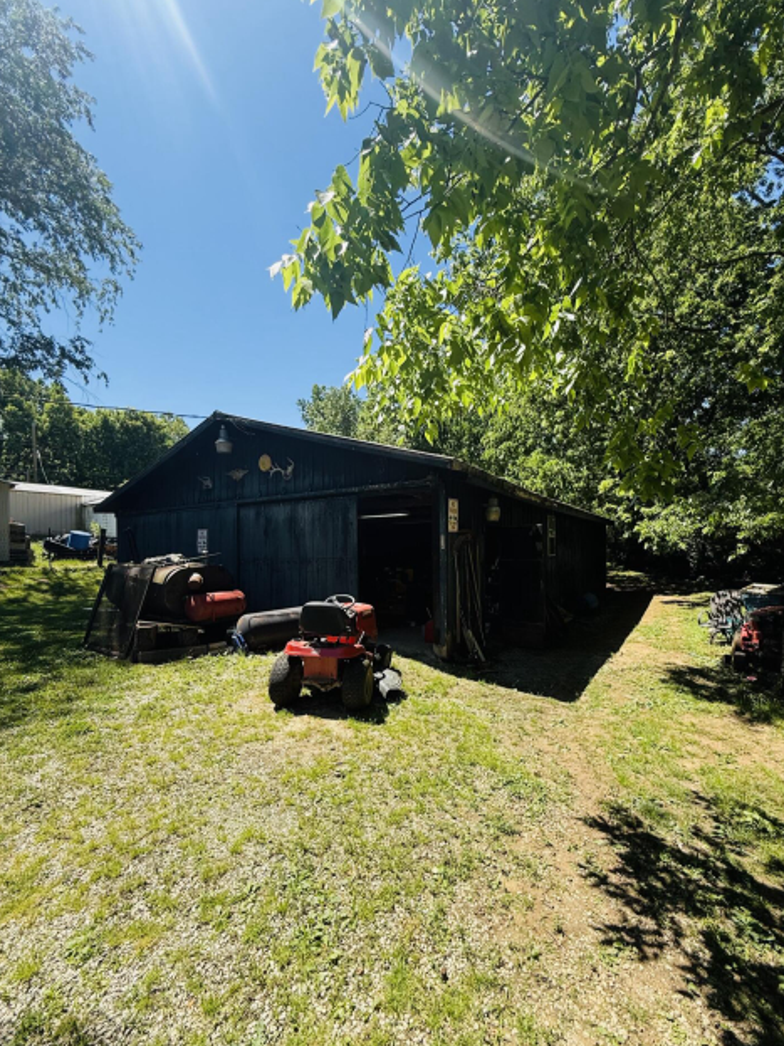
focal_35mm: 15
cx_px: 415
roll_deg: -0.4
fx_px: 453
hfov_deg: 81.6
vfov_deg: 98.1
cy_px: 552
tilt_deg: +0.8
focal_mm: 2.22
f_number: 2.2
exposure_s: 1/841
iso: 50
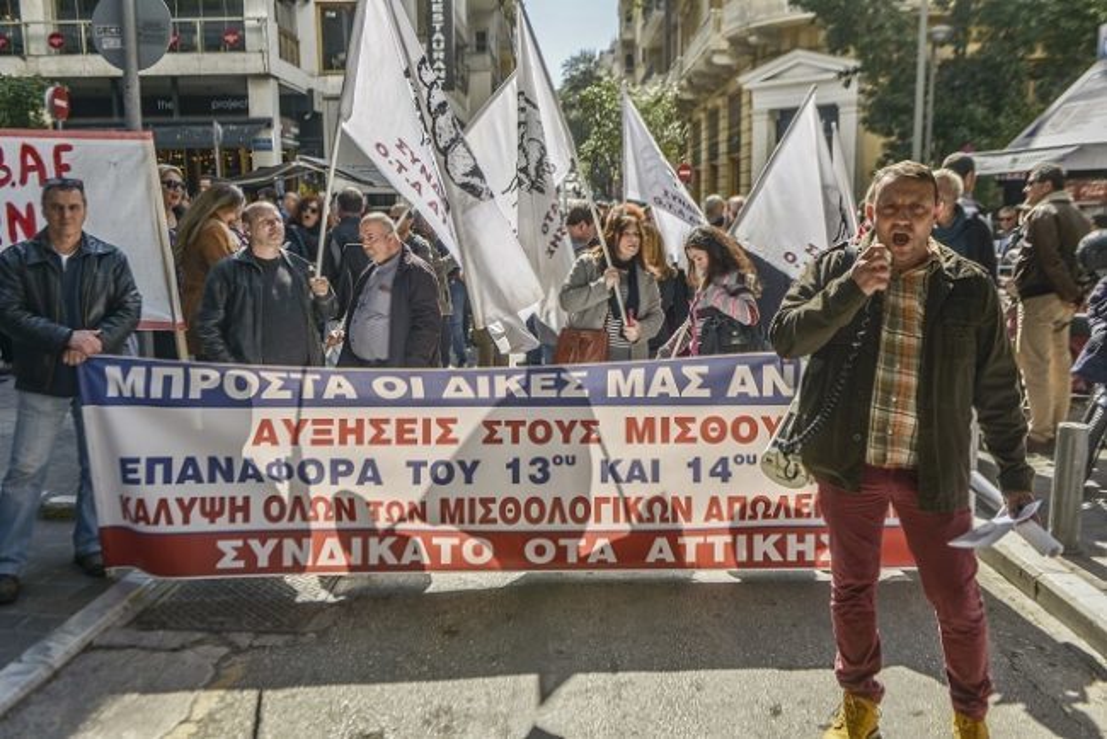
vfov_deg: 41.2
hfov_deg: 58.7
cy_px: 370
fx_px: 984
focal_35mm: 32
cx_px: 554
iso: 100
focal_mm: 32
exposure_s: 1/640
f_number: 3.5
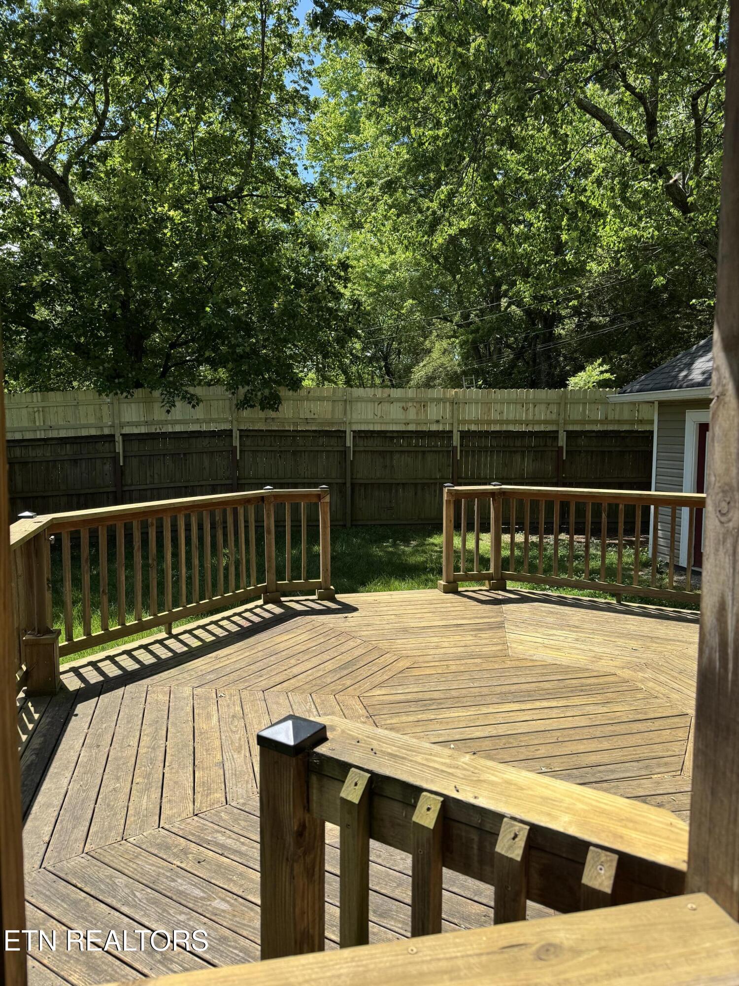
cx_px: 370
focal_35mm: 24
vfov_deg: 71.6
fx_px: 683
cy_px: 493
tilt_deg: -5.2
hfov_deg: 56.8
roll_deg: +1.2
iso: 80
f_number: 1.78
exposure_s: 1/2041
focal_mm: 6.76
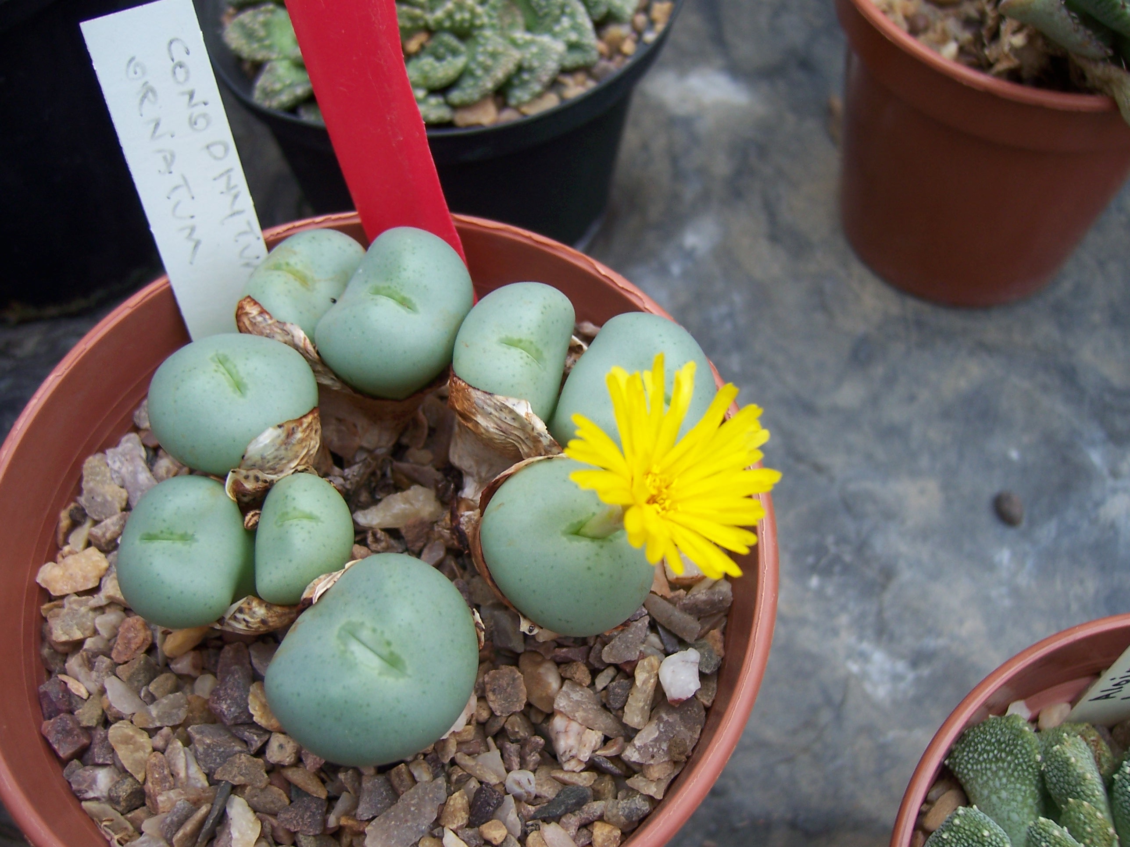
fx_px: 1175
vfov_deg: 39.7
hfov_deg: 51.4
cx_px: 565
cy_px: 424
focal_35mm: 36
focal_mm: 6.2
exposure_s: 1/100
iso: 80
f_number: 2.8
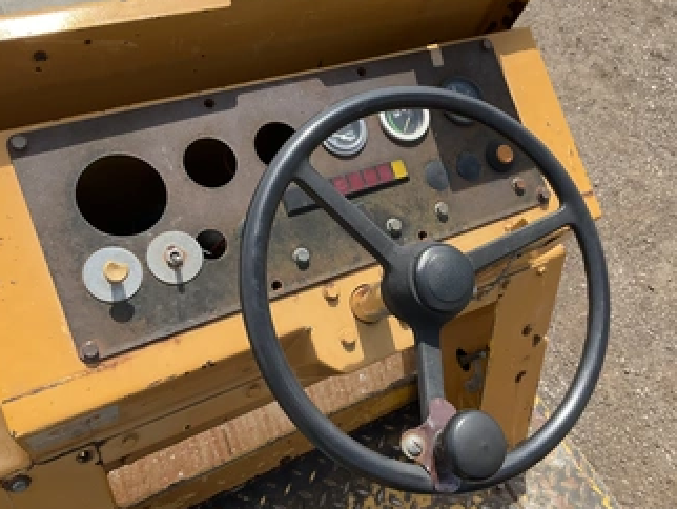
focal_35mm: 36
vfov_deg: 39.7
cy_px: 250
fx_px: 705
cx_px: 393
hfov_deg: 51.1
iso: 25
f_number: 1.8
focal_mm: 3
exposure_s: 1/1055
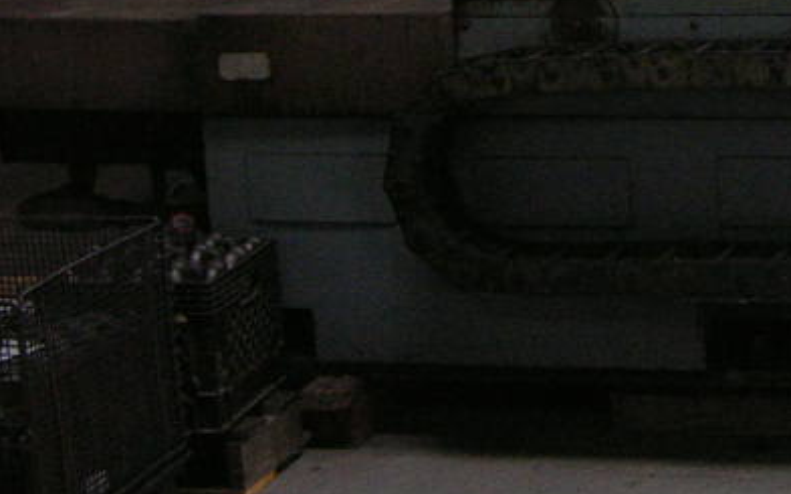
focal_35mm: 121
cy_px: -192
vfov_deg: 10.5
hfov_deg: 15.9
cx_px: 1158
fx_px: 2608
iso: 200
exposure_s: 1/60.1
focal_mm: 8.9
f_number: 2.8
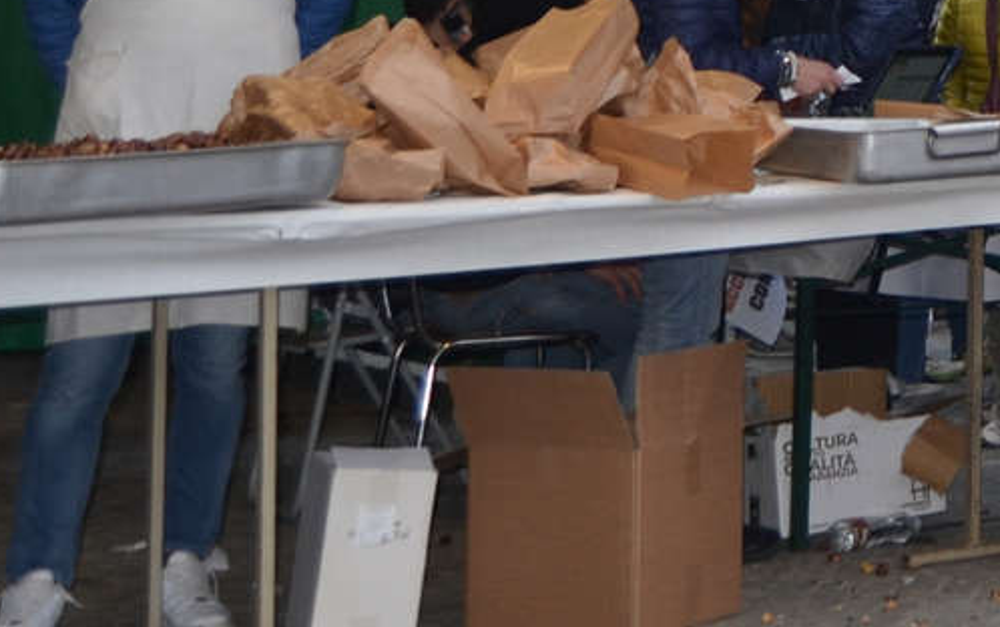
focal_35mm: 106
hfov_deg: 17.9
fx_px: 2891
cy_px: -384
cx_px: 1420
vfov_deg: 11.7
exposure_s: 1/125
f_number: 4
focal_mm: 18
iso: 125
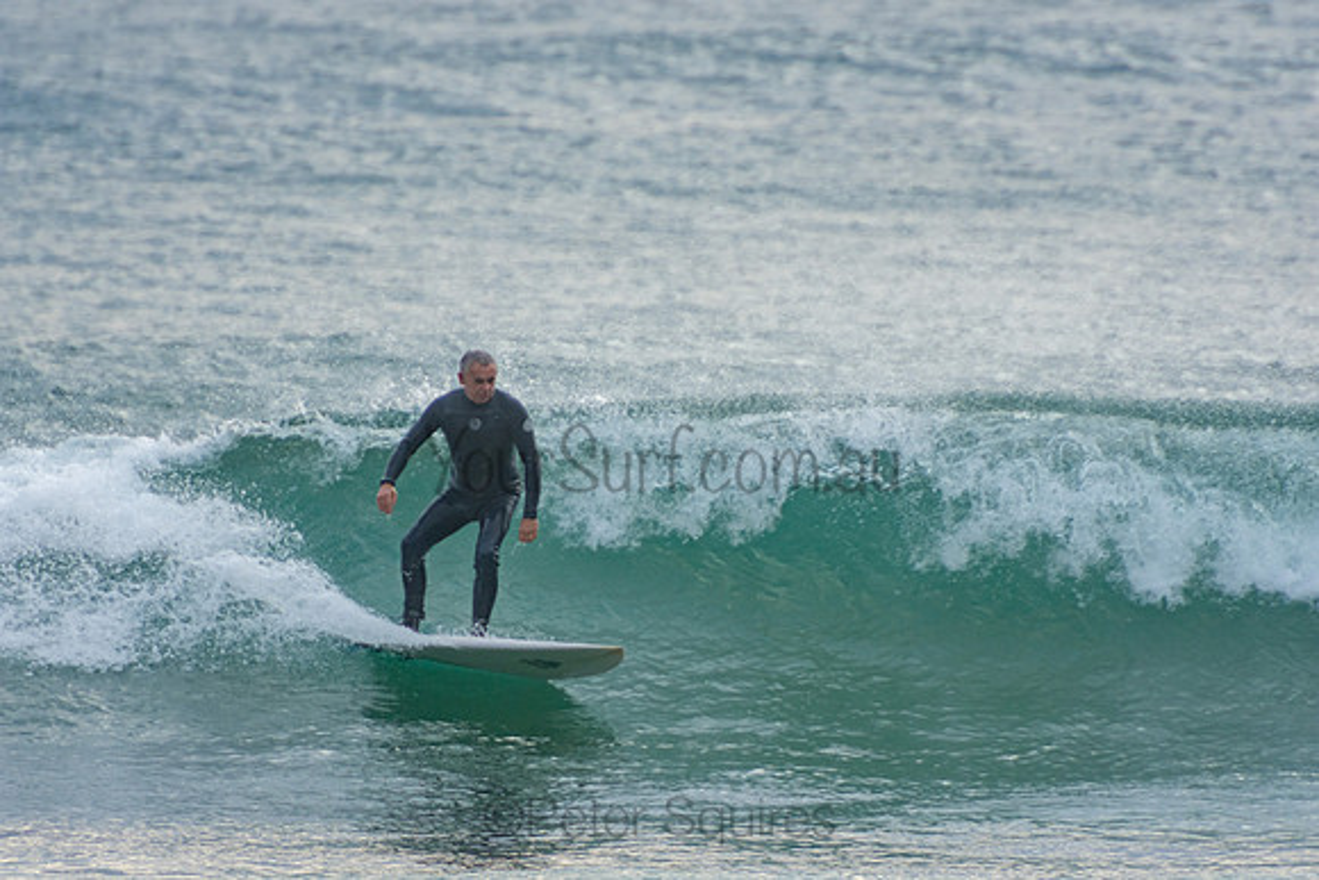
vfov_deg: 2.3
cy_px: 440
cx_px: 660
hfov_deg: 3.4
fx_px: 21987
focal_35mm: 600
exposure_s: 1/400
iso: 250
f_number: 5.6
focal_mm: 400
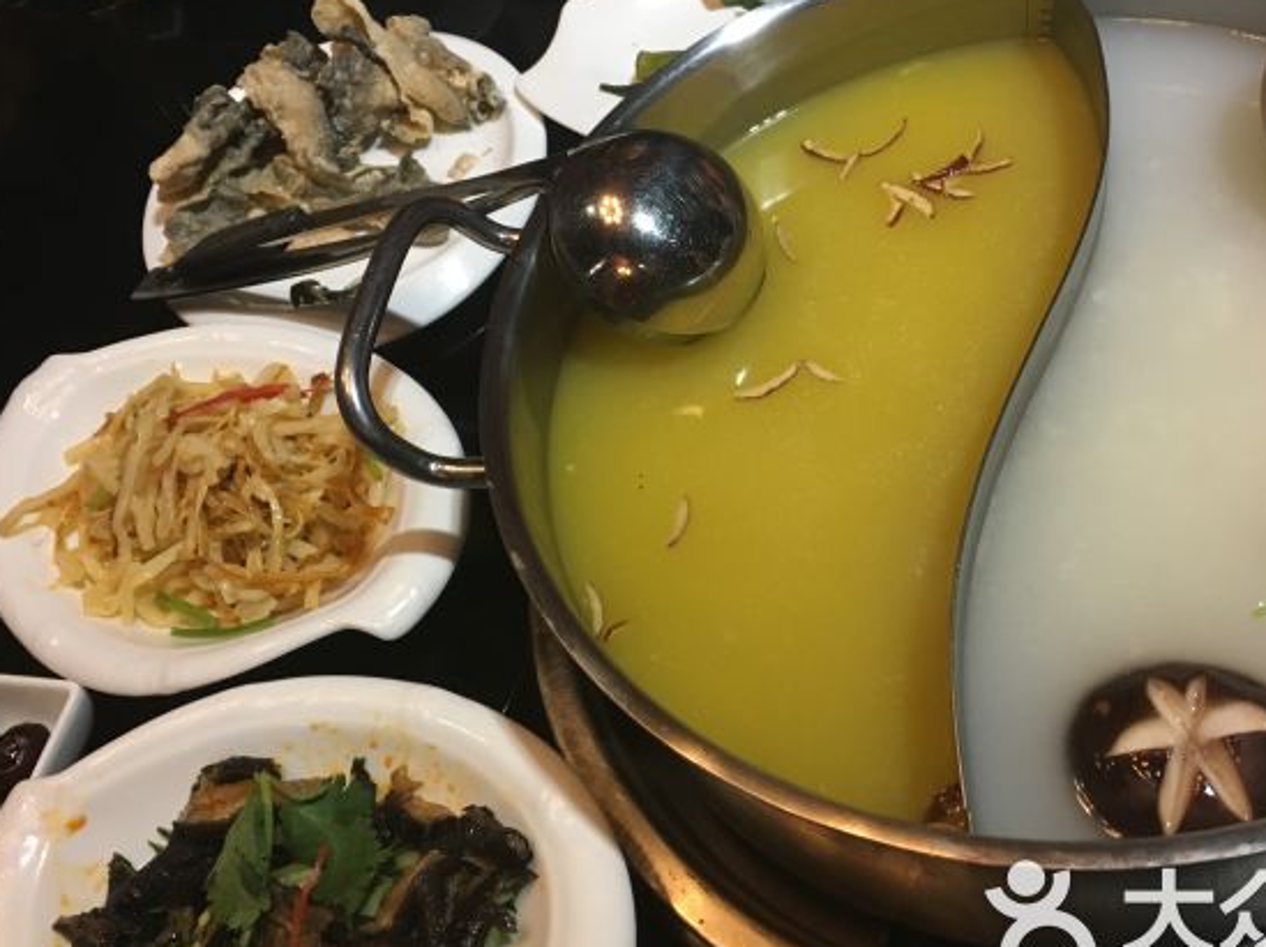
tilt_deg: -55.6
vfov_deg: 38.6
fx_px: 1352
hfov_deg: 49.9
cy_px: 430
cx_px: 756
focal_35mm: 37
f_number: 2.2
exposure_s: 1/33
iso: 200
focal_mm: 4.15
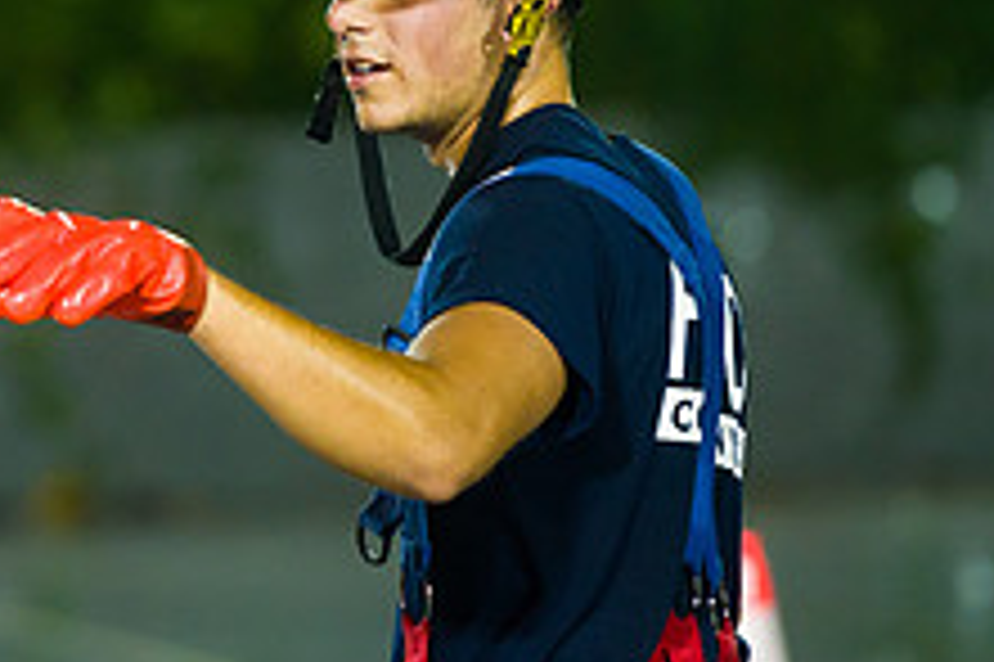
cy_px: 144
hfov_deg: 4.0
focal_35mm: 511
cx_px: 27
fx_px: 14098
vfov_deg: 2.7
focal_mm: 195
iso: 1600
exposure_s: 1/125
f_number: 3.2
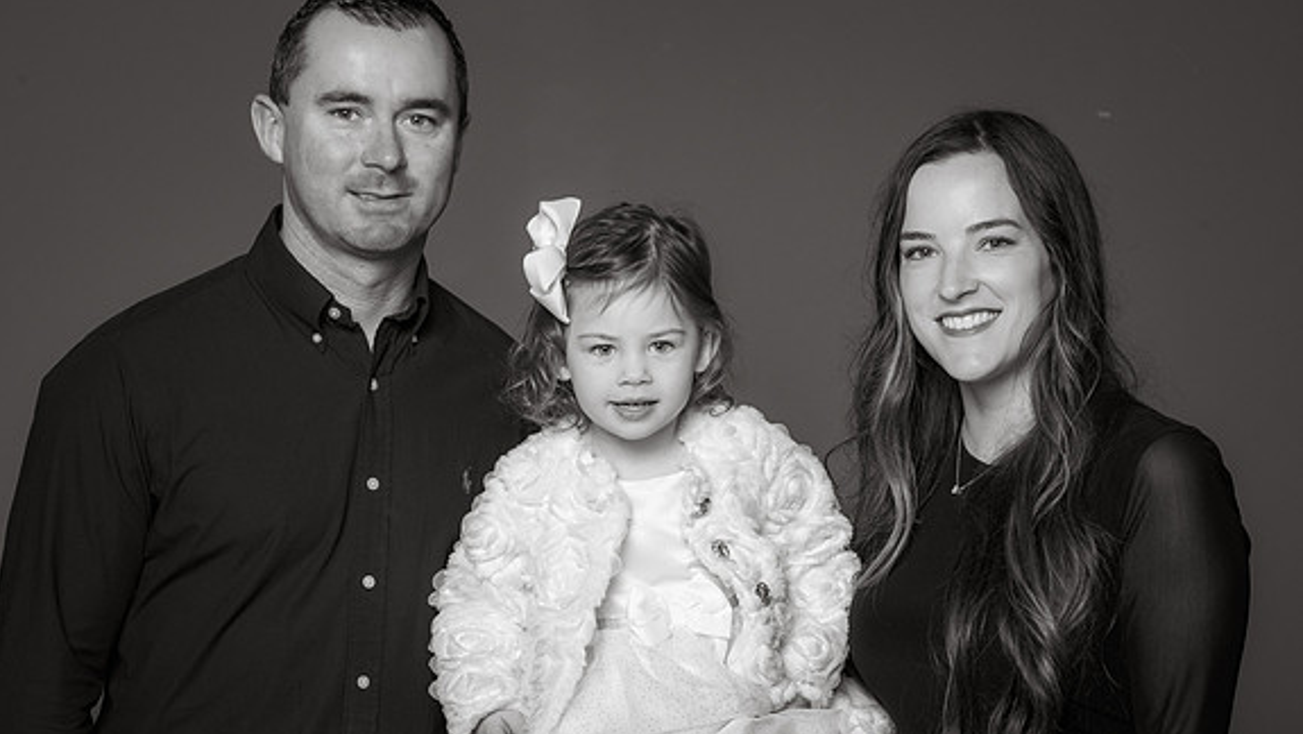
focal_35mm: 132
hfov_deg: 16.3
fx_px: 4563
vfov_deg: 9.2
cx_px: 650
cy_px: 409
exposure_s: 1/160
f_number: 9
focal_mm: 125
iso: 400
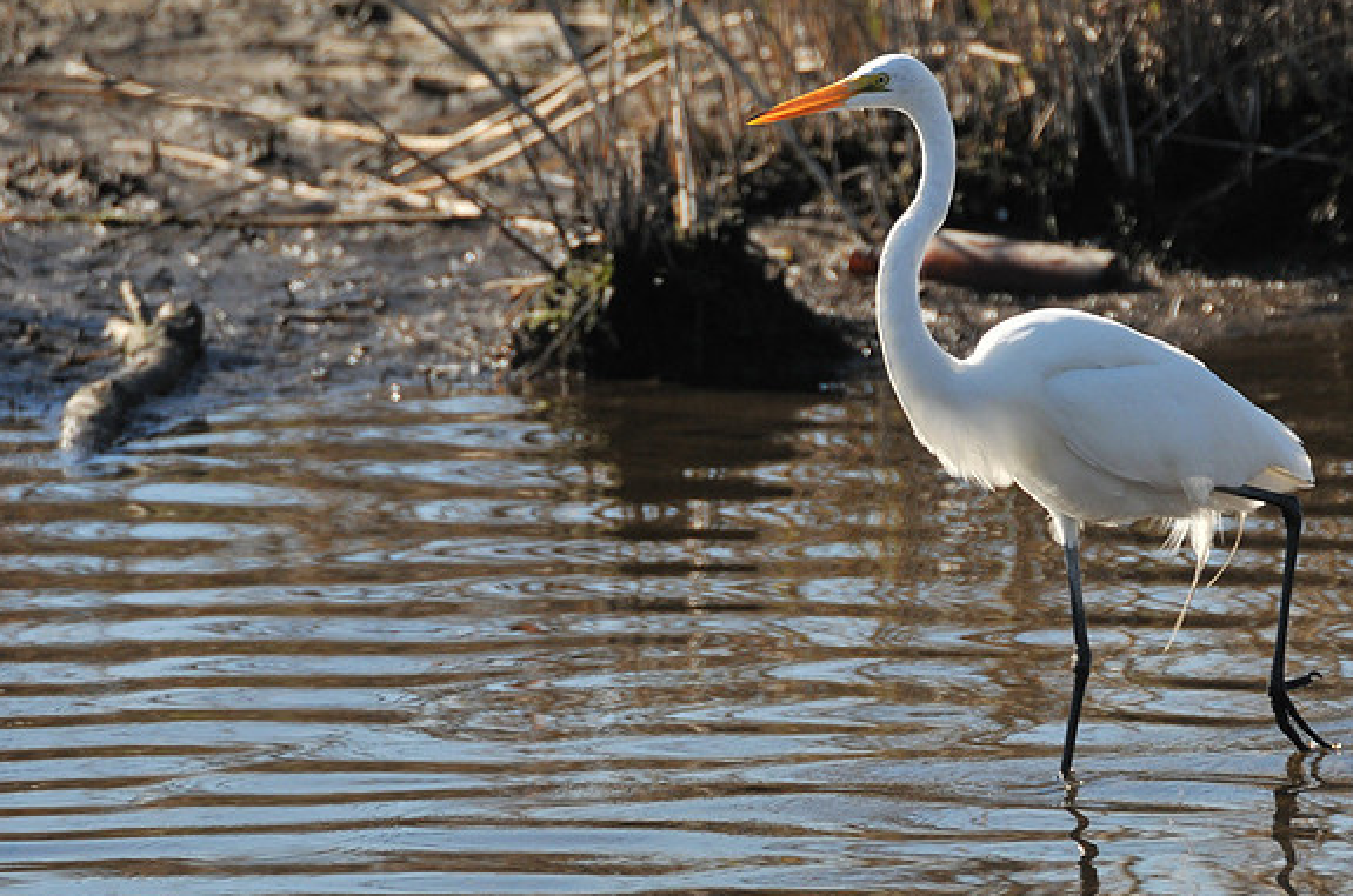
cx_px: 913
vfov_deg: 1.6
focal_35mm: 877
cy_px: 537
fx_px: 32896
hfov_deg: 2.4
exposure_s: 1/1600
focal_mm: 420
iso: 400
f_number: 5.6
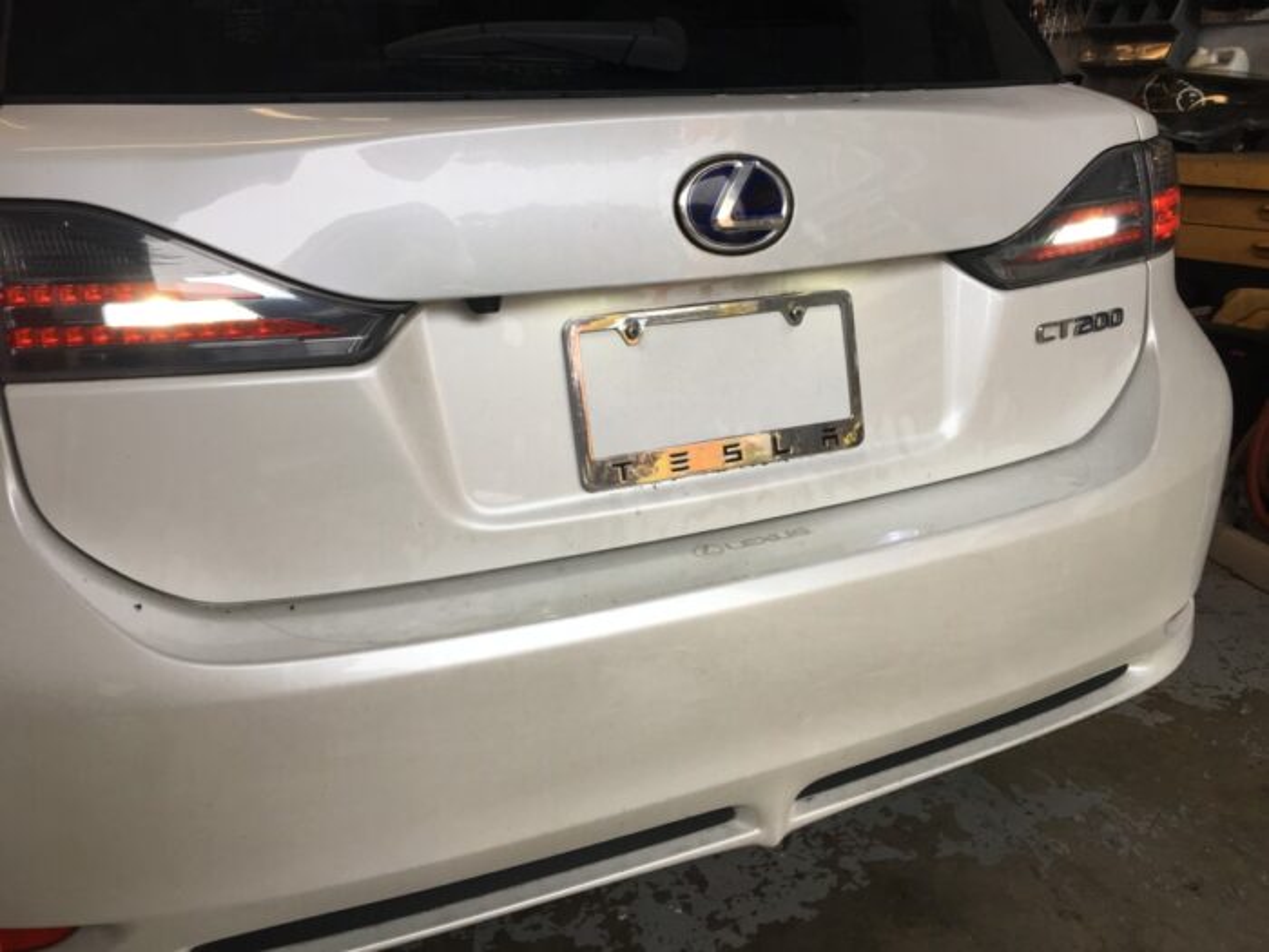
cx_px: 634
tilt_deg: -18.7
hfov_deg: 61.7
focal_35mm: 29
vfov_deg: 48.2
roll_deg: +1.2
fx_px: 1063
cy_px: 476
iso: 40
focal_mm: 4.15
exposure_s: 1/120
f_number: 2.2
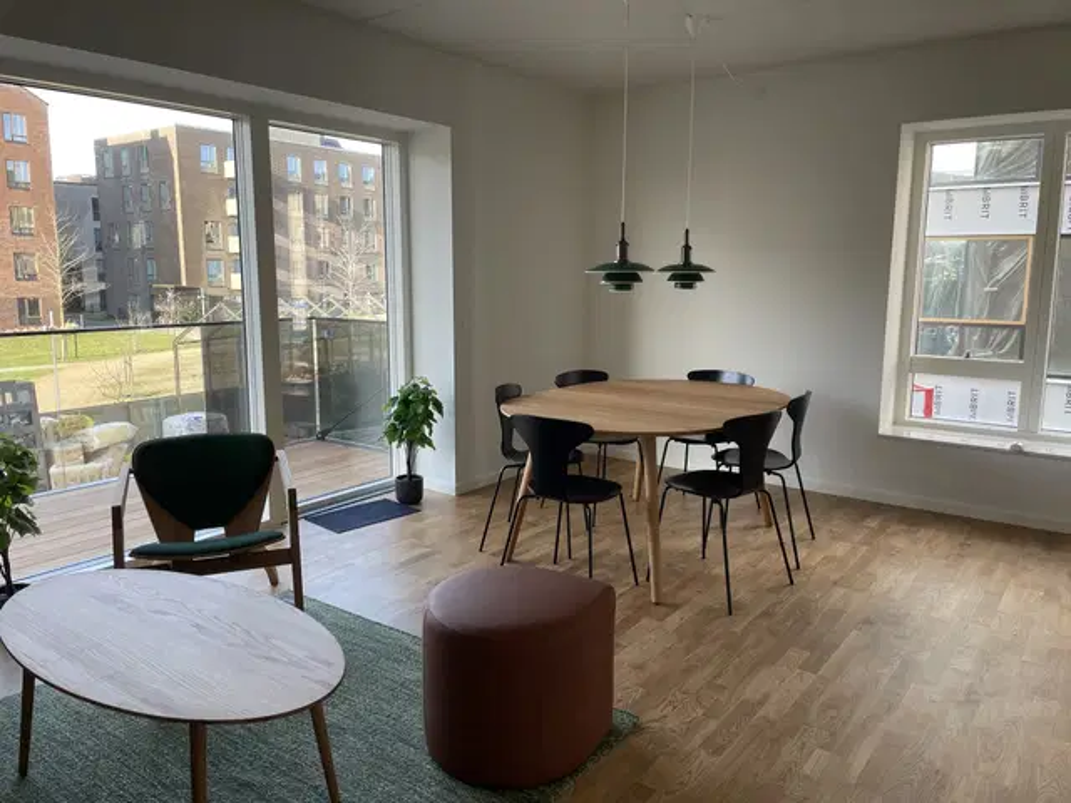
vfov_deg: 53.1
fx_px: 804
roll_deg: +0.1
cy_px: 402
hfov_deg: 67.3
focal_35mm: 26
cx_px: 536
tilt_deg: -8.2
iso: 32
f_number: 1.6
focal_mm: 4.2
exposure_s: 1/100
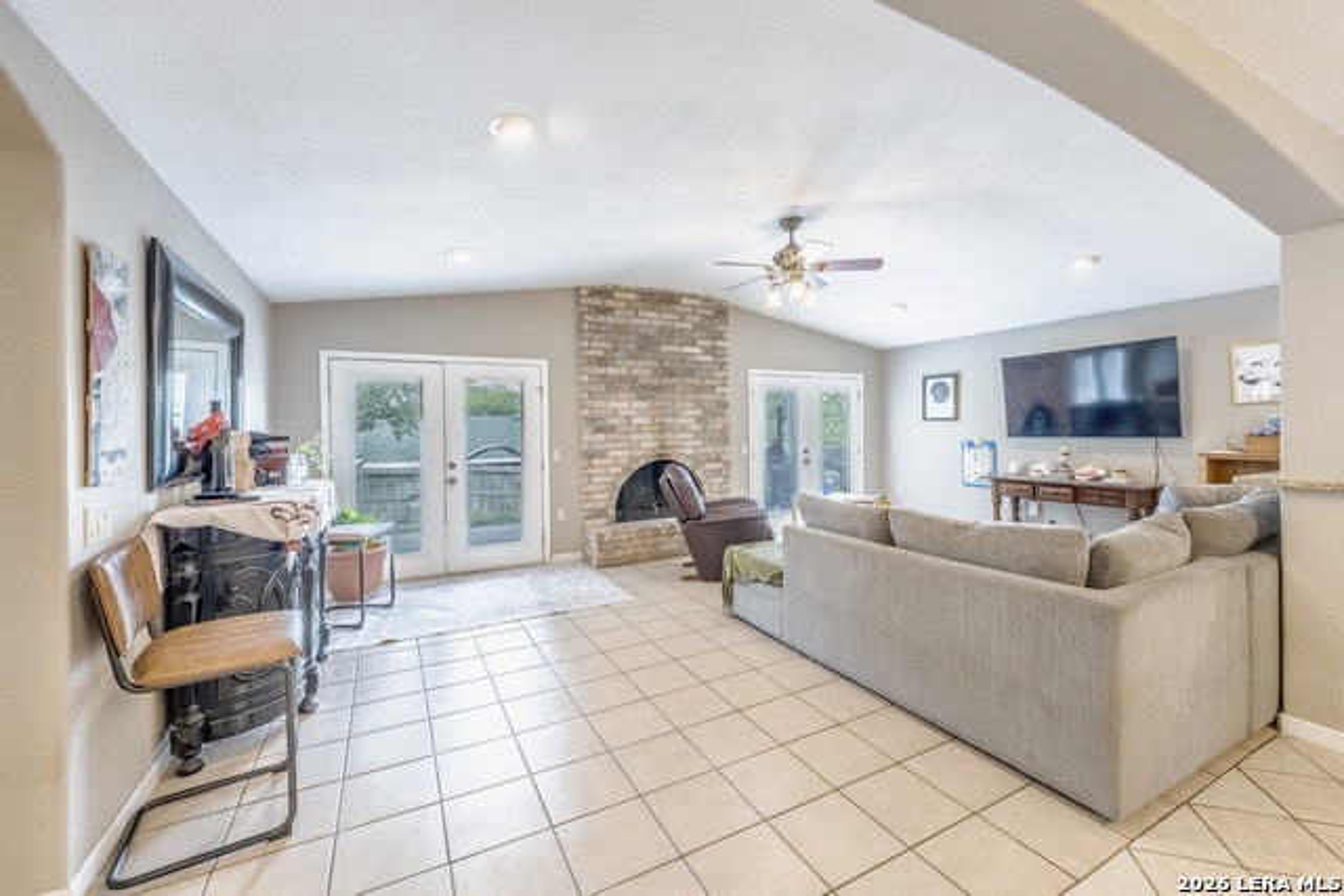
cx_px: 672
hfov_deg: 104.2
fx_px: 523
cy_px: 448
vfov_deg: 81.2
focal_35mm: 14
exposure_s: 1/100
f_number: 8
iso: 800
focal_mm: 14
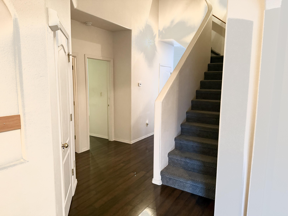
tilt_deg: -6.0
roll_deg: -0.3
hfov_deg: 71.6
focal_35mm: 24
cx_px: 144
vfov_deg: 56.8
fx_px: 200
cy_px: 108
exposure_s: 1/40
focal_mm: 6.76
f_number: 1.78
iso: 800
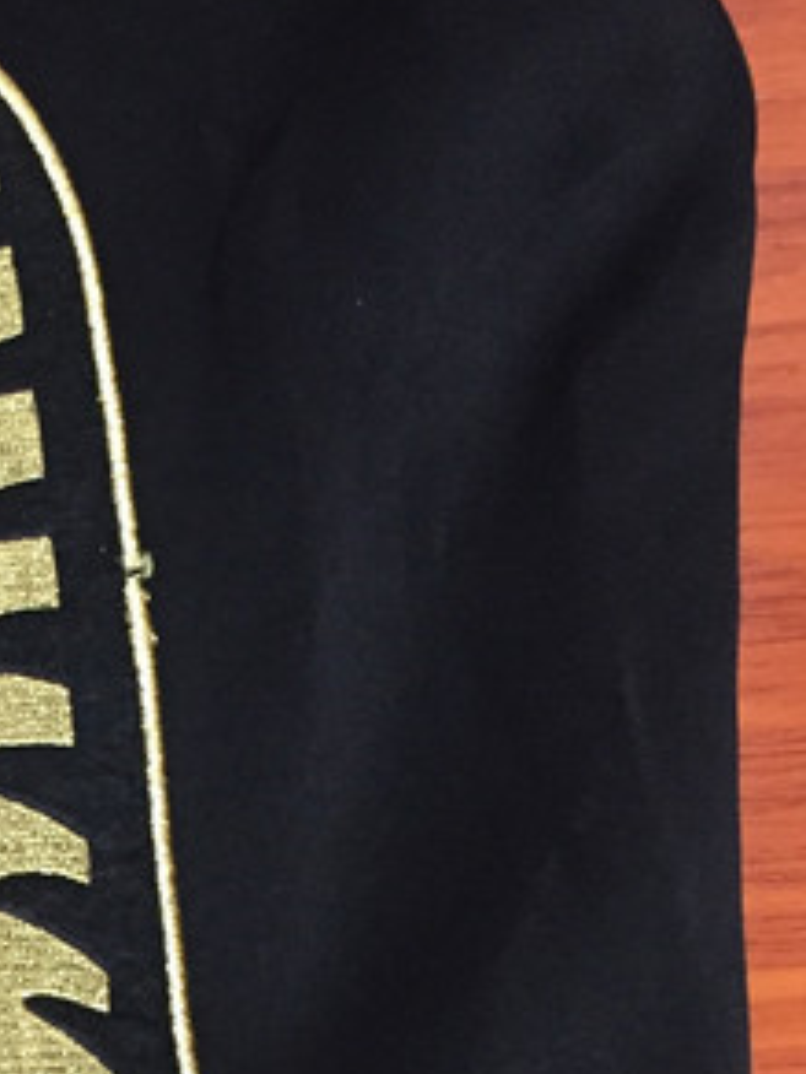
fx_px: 3291
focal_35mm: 106
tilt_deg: -73.1
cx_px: -331
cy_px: 1000
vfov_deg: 18.2
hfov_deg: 13.3
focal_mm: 4.15
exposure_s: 1/33
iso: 200
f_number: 2.2
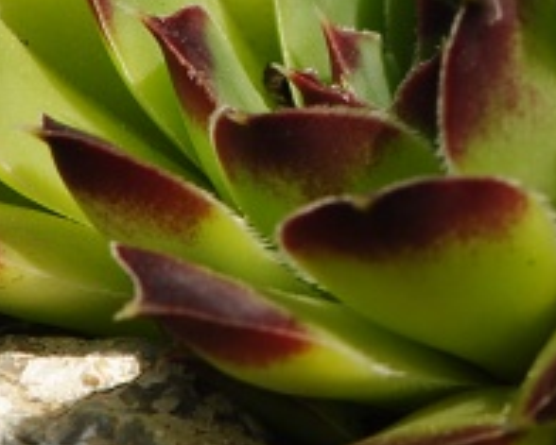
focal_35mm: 490
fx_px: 8066
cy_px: -221
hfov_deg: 3.9
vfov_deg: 3.2
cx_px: 672
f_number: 14
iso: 100
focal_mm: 85
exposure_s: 1/100
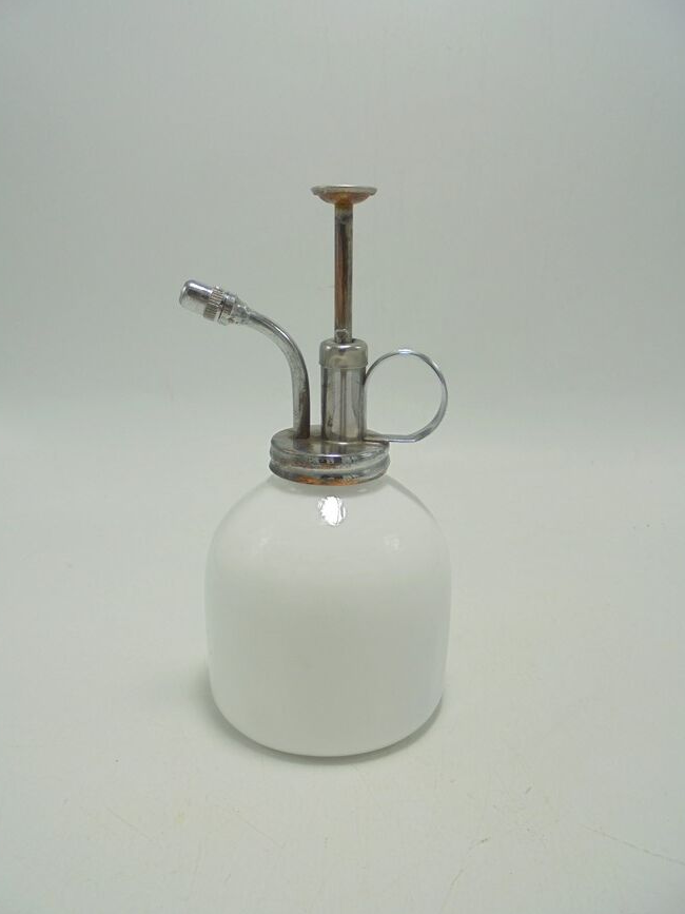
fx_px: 713
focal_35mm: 27
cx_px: 342
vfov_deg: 65.3
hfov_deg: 51.3
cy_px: 454
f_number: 3.5
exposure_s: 1/125
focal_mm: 4.6
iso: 100
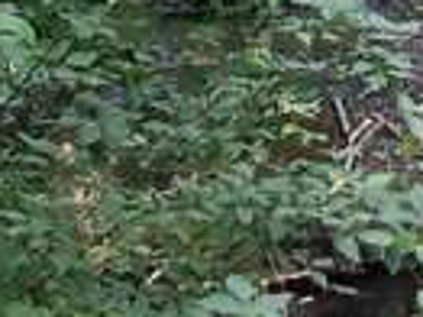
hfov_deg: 10.7
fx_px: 2161
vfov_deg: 7.8
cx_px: 694
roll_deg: +1.8
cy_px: -411
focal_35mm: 177
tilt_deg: -2.5
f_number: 2.2
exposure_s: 1/30
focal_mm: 4.15
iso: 50
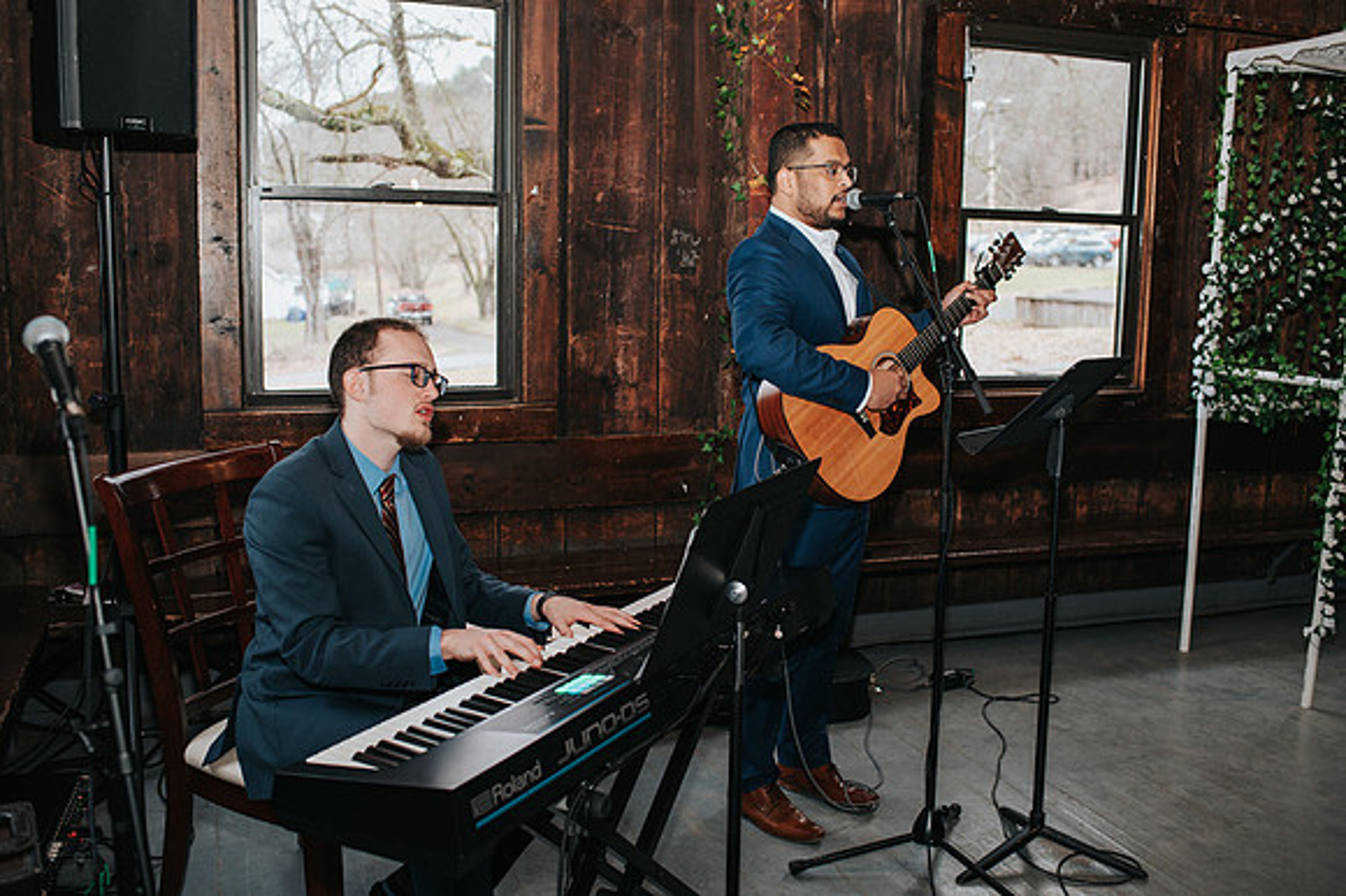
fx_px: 1308
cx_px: 673
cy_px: 448
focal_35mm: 35
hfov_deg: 54.5
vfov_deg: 37.8
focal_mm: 35
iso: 1000
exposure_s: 1/160
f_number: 2.8
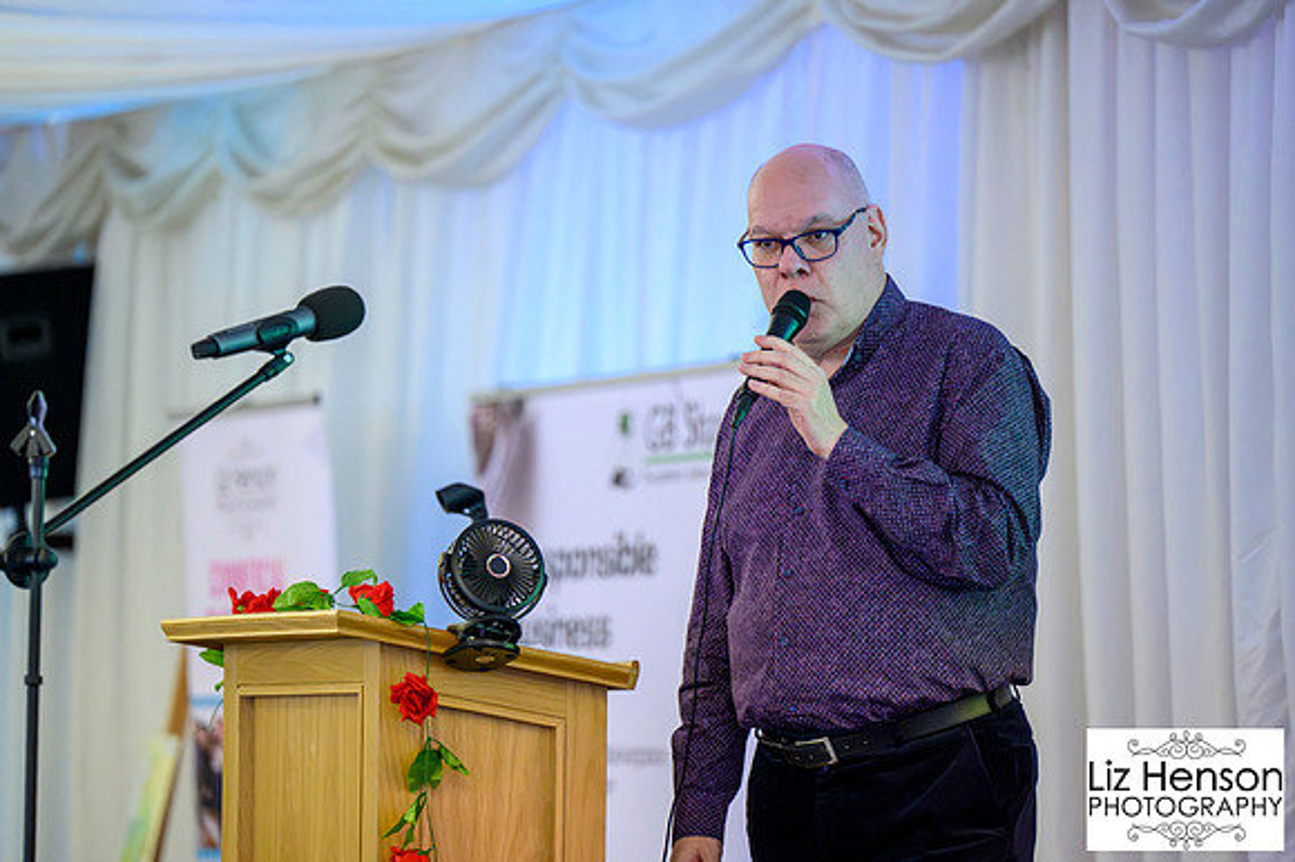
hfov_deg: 10.5
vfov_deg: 7.0
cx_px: 648
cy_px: 431
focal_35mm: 196
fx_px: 7051
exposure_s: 1/200
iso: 12800
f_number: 2.8
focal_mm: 195
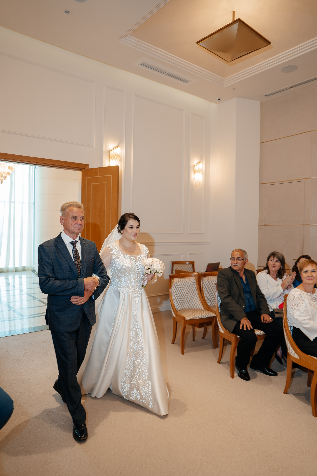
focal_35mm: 24
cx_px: 158
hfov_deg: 53.1
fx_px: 317
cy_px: 238
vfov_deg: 73.7
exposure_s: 1/80
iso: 400
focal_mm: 24
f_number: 3.2
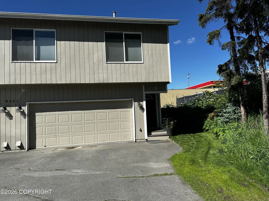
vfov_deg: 56.8
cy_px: 100
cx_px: 134
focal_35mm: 24
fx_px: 187
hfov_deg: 71.6
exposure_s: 1/5263
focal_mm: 6.86
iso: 80
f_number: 1.78
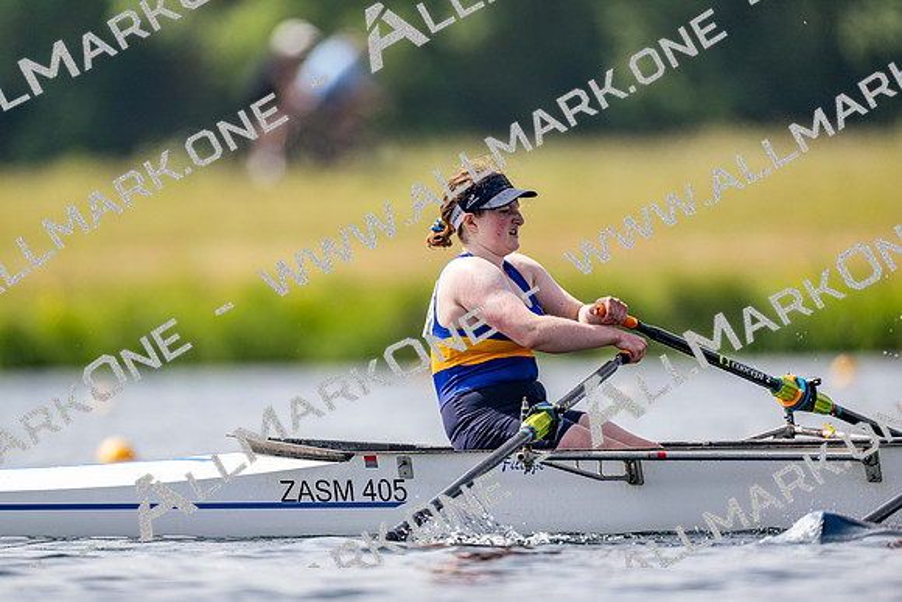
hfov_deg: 3.4
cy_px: 301
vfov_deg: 2.3
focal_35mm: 600
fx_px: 15036
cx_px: 451
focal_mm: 600
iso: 200
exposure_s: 1/2500
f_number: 4
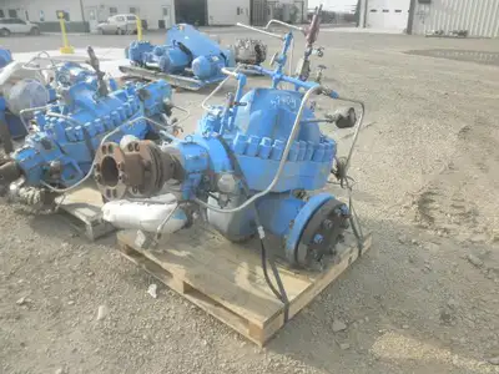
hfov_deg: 63.4
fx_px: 404
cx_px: 250
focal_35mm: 28
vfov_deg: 49.7
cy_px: 187
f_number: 3
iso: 64
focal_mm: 5
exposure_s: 1/400
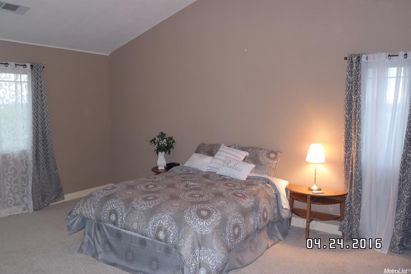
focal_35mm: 30
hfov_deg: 61.9
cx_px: 206
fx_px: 342
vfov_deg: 43.6
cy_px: 137
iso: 400
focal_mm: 20
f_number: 3.5
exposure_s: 1/40
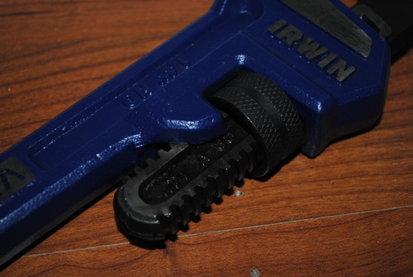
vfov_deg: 22.7
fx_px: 689
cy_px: 138
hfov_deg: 33.4
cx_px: 206
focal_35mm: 60
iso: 400
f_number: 5.3
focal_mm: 40
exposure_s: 1/60
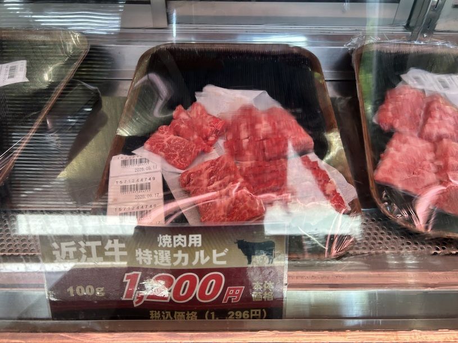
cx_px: 229
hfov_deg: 67.3
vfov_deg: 53.1
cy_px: 172
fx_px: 344
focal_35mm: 26
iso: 50
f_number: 1.5
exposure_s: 1/120
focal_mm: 5.7
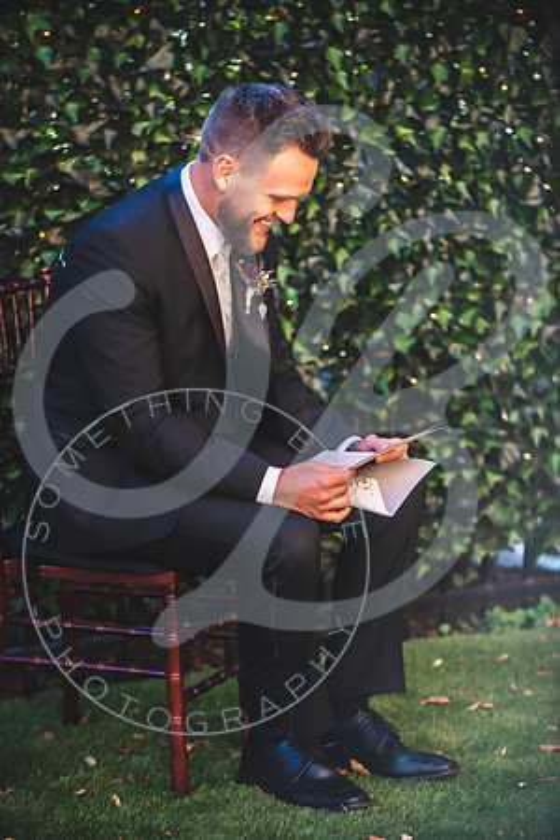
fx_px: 3150
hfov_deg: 10.2
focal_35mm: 135
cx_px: 280
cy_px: 420
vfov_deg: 15.2
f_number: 2.8
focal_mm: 135
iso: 250
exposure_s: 1/500
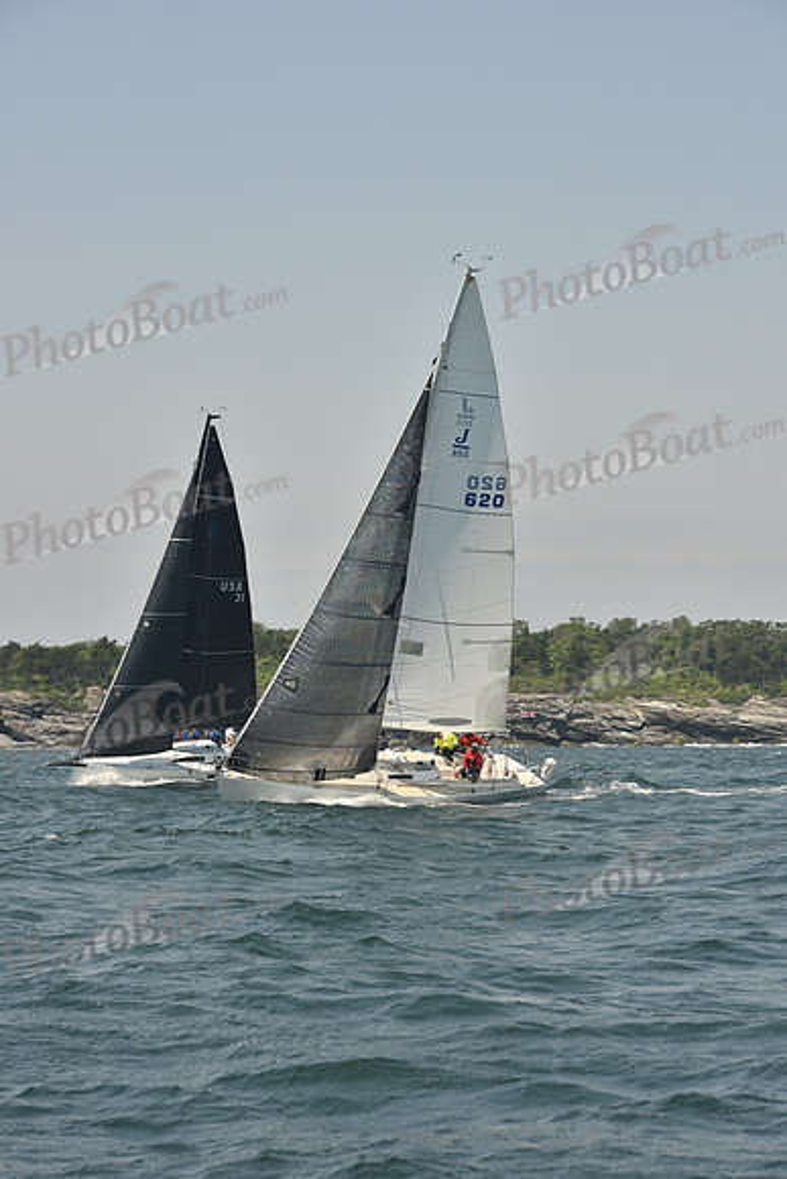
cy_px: 590
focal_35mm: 92
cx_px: 394
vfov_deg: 22.1
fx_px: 3015
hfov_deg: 14.9
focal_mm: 92
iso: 250
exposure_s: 1/640
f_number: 7.1
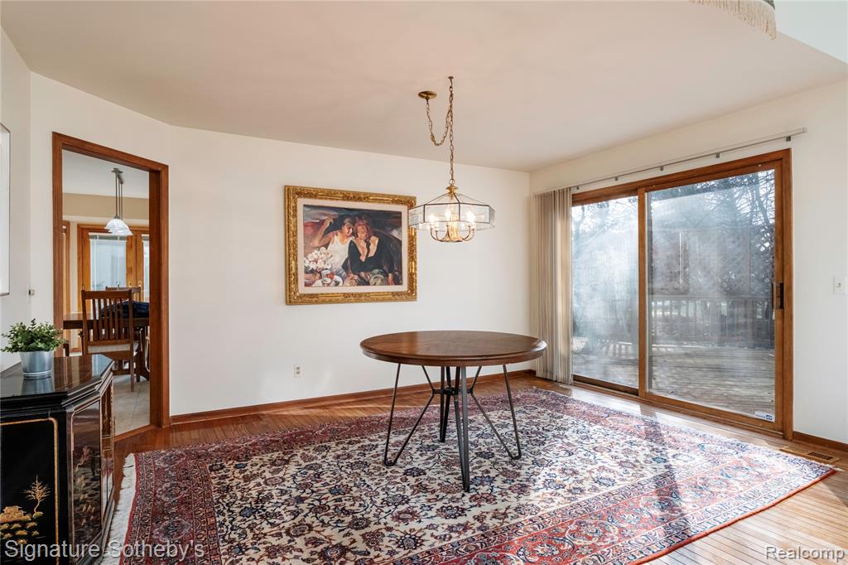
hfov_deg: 84.0
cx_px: 424
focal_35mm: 20
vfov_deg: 61.9
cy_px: 282
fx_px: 471
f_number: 6.4
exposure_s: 1/250
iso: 640
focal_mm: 13.3
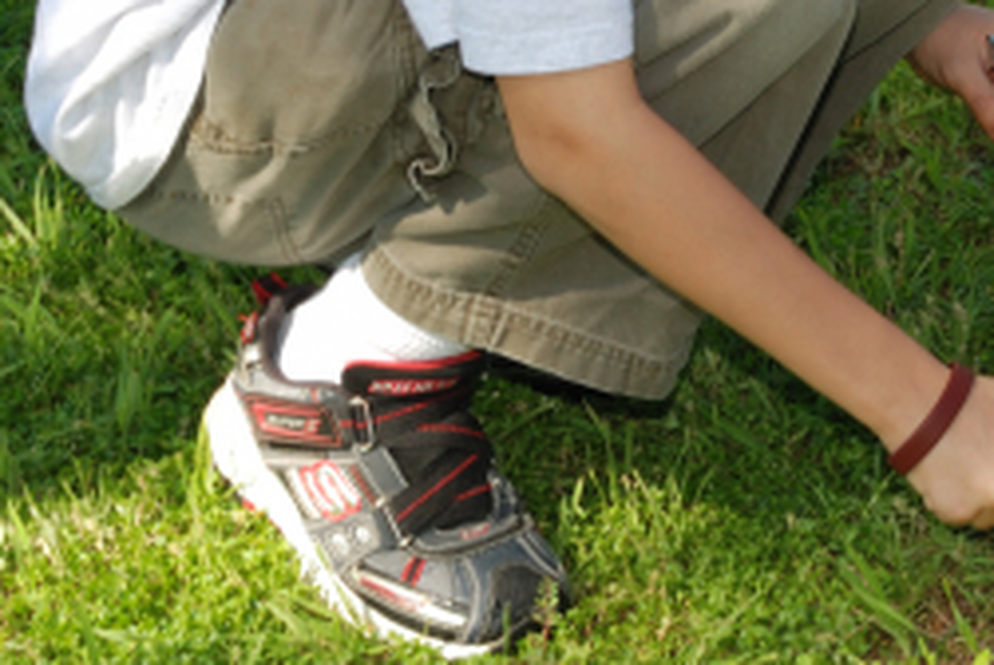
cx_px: 1133
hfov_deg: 12.0
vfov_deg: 8.1
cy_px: -184
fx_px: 4633
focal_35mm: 168
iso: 100
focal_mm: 35
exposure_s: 1/80
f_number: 8
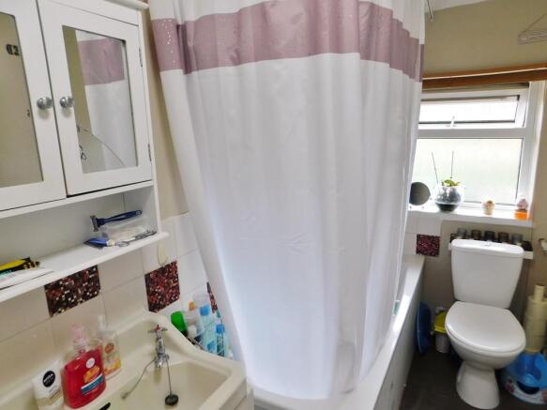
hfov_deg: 73.9
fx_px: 363
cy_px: 205
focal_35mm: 23
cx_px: 274
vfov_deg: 58.9
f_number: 3
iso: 125
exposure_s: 1/40
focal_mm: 4
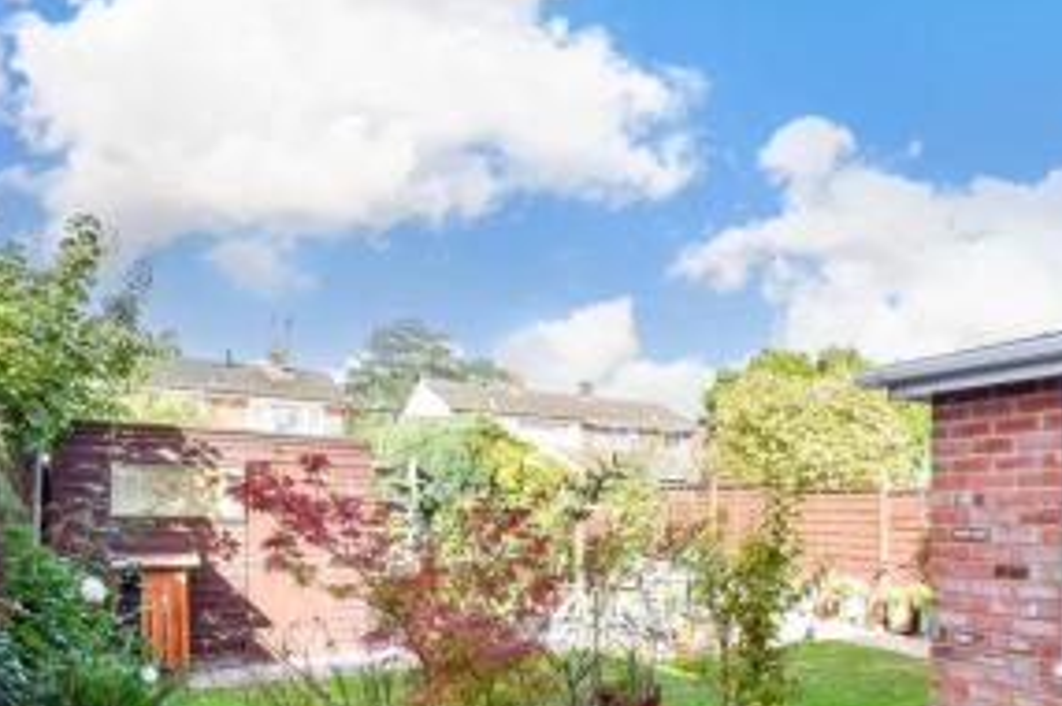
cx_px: 739
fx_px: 737
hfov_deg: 68.8
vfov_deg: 49.3
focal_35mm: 25
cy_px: 522
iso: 320
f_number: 8
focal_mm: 10
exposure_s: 1/250
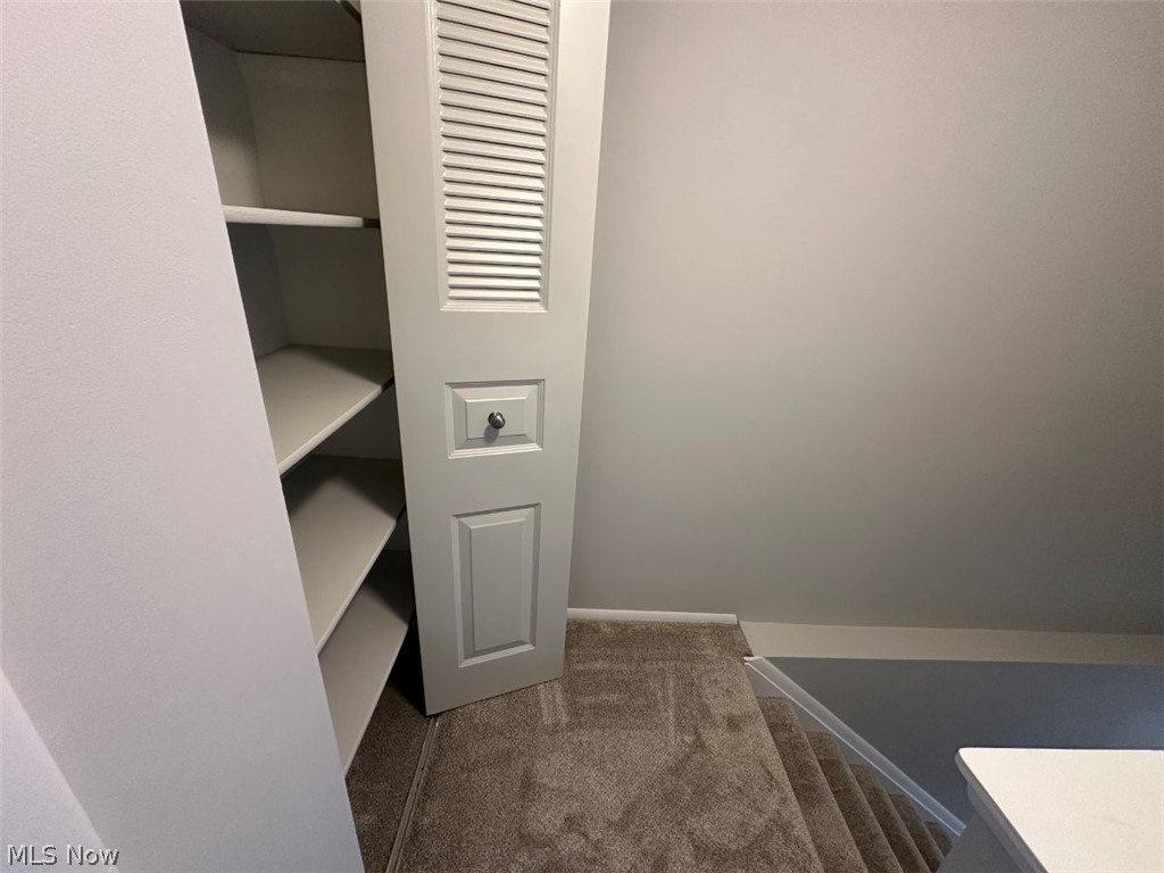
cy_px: 436
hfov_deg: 102.1
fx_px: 471
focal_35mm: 14
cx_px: 582
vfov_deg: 85.7
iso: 250
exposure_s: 1/60
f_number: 2.2
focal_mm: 2.2
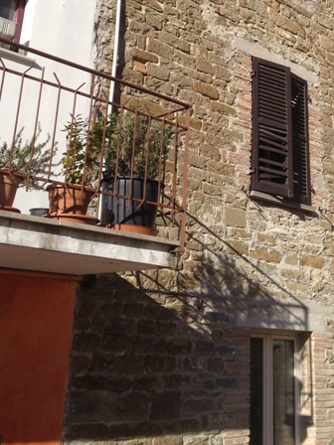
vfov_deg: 31.1
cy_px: 66
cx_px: 254
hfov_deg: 24.1
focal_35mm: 60
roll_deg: -0.5
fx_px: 772
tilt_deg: +23.1
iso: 50
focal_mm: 4.28
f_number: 2.4
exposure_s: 1/1842
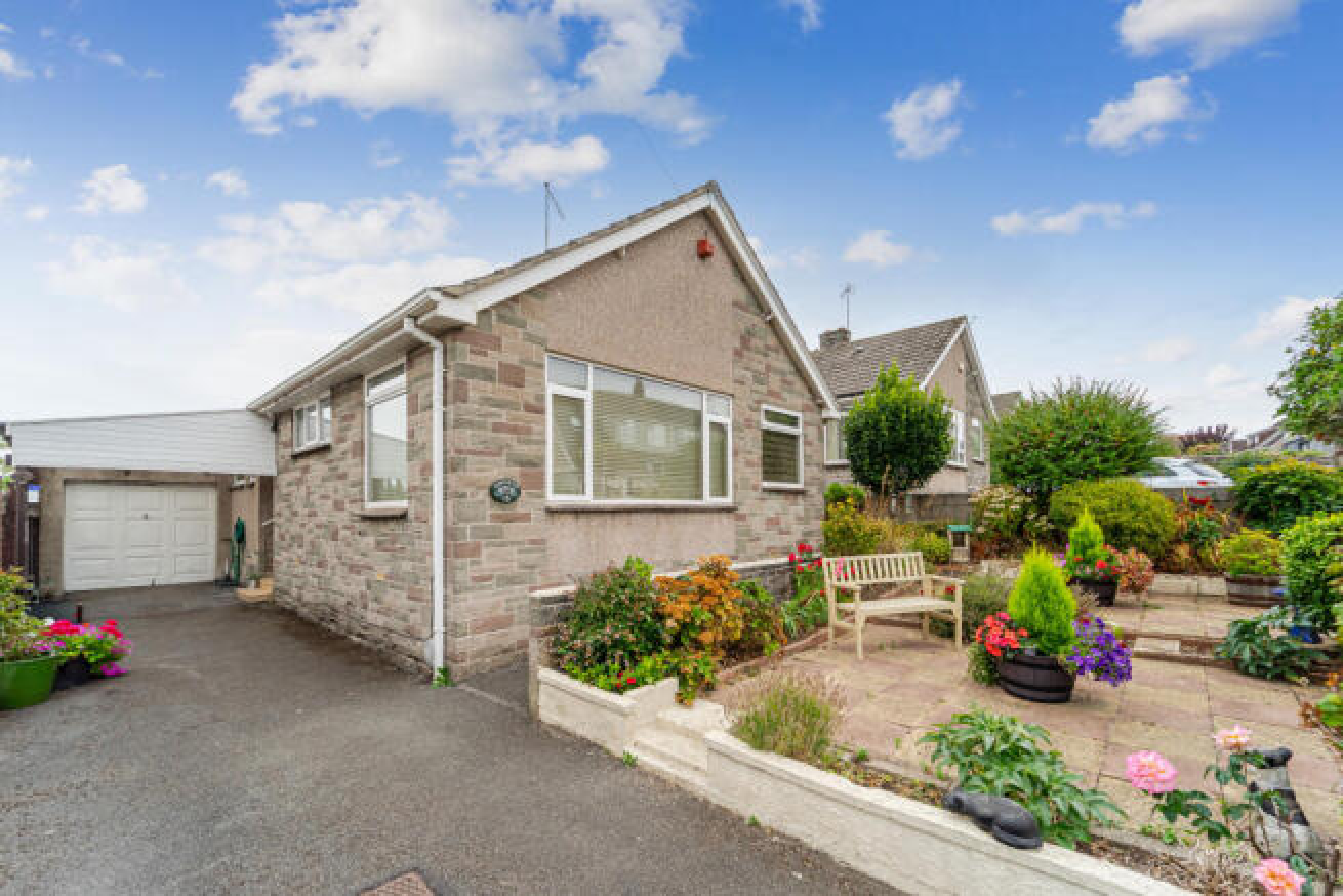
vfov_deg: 81.2
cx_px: 672
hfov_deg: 104.2
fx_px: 522
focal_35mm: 14
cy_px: 448
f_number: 9
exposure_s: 1/160
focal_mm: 14
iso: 100
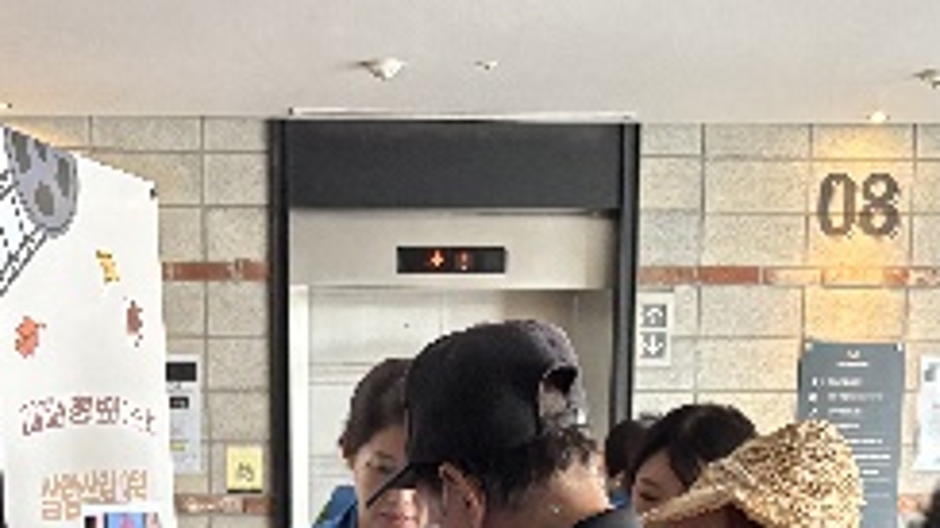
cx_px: 379
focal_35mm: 64
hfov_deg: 32.8
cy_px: 669
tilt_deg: -8.7
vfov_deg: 17.7
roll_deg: +0.2
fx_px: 1595
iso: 400
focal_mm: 5.96
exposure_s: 1/60
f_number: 1.6
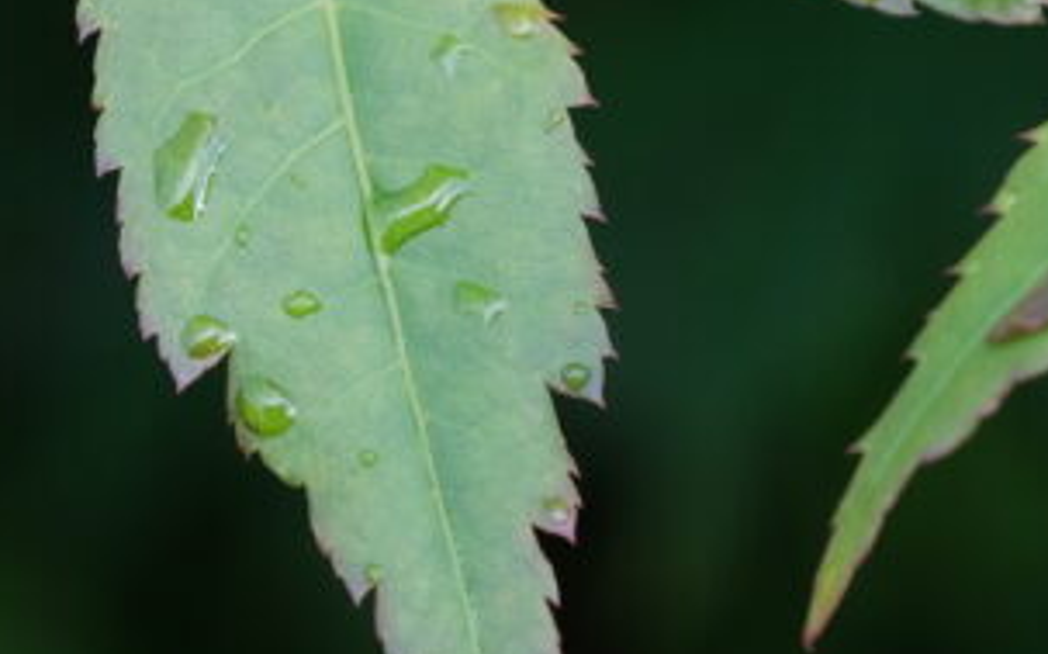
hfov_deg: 5.8
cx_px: 457
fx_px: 10333
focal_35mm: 362
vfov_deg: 3.6
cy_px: 168
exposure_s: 1/60
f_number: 5.3
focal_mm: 70.2
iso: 250
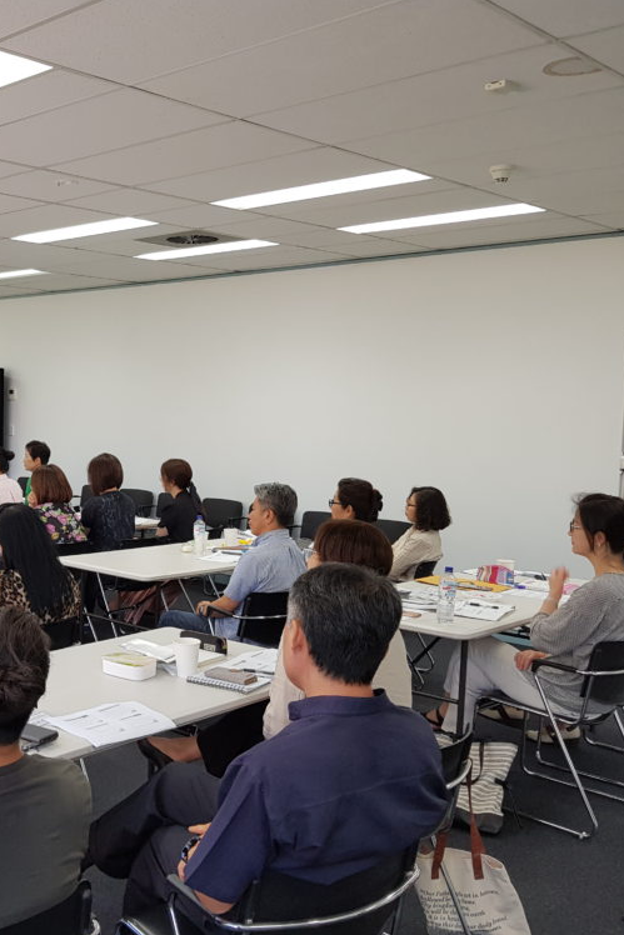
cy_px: 476
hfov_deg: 33.8
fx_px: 961
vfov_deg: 51.9
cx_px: 51
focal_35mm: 37
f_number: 1.7
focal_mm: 4.3
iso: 64
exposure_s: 1/50
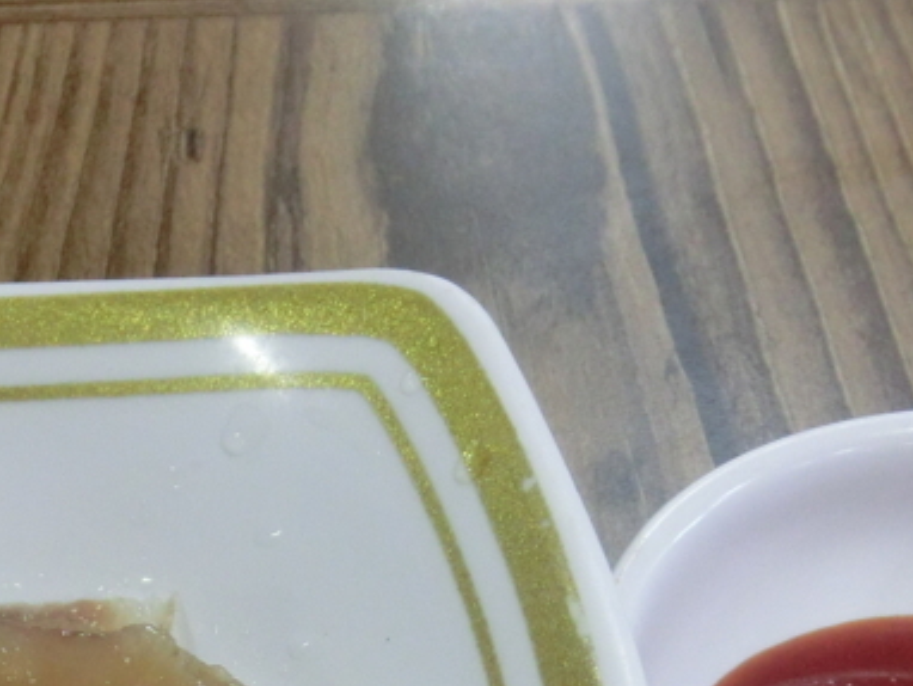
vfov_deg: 18.4
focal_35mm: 75
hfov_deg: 25.6
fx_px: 1979
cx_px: 210
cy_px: 880
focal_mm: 5
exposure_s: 1/60
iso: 400
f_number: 3
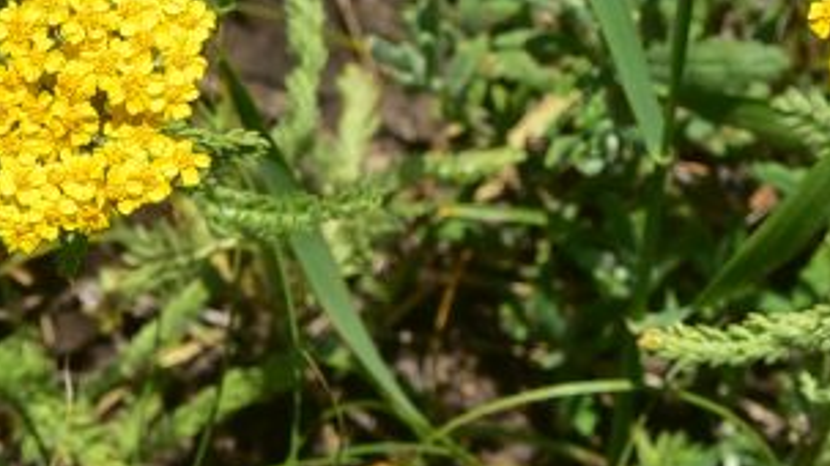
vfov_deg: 5.4
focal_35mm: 225
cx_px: 882
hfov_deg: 9.5
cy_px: 1
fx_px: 4949
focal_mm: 50
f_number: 14
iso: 100
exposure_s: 1/125
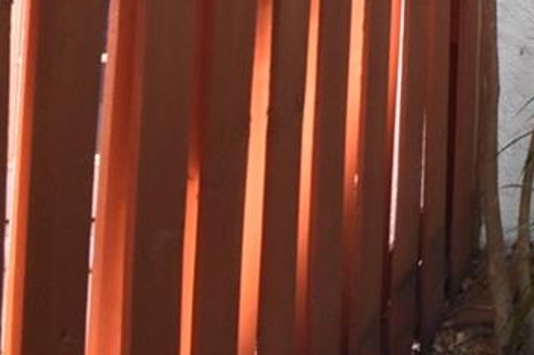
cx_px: 835
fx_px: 1008
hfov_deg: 23.0
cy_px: -394
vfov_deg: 15.3
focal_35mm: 68
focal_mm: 10
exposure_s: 1/125
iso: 800
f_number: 3.5
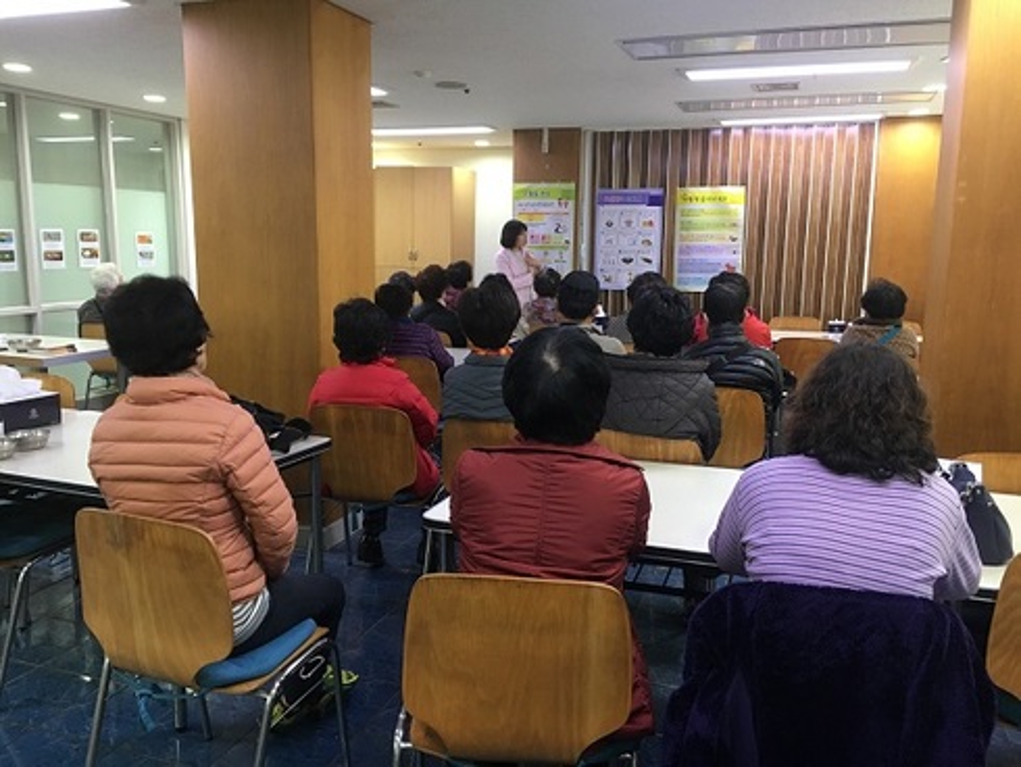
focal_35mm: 29
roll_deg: -0.5
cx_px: 510
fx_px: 856
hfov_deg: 61.6
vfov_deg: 48.3
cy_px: 384
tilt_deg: -9.9
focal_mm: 4.15
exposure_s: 1/30
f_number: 2.2
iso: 100
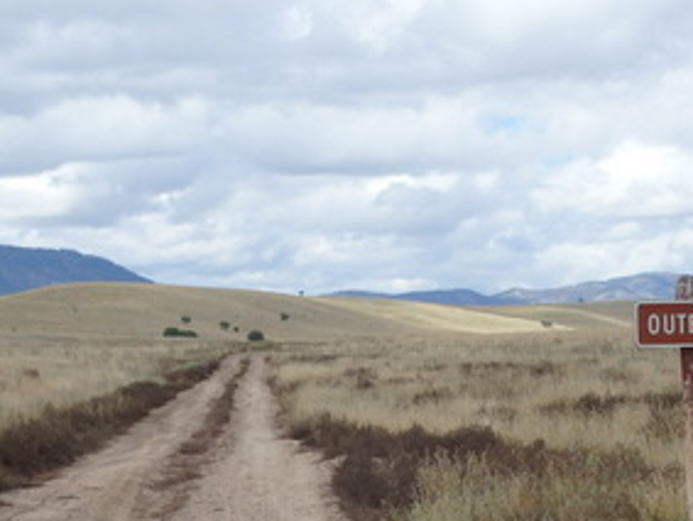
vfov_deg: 12.3
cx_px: 358
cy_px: 446
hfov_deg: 16.4
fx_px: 2405
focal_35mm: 120
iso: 125
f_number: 5.5
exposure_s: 1/500
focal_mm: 12.3
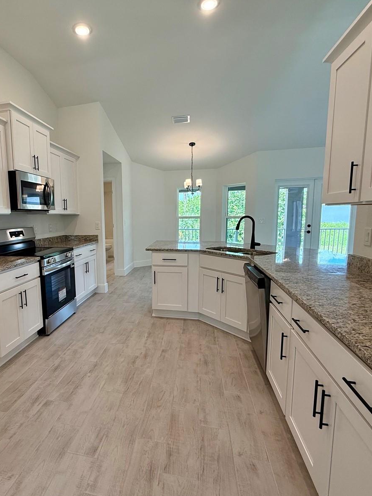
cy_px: 249
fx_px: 272
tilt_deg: -6.6
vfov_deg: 84.7
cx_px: 130
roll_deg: +1.5
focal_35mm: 19
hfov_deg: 67.2
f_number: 2.2
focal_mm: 2.22
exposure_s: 1/120
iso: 100
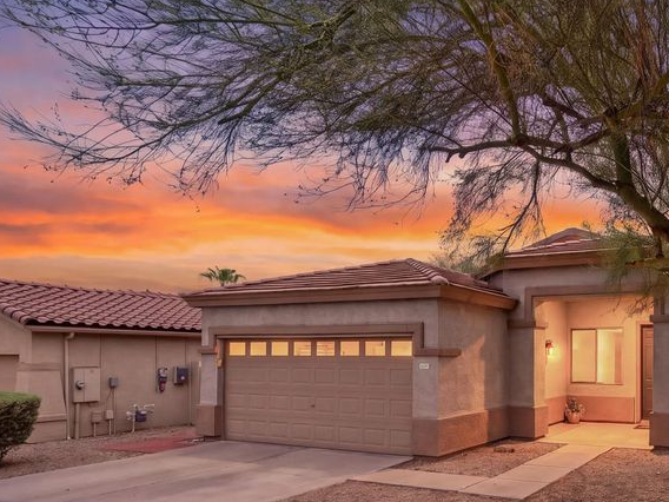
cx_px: 578
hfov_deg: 59.2
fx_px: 502
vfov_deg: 51.1
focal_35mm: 26
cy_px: 368
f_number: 8
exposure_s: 1/250
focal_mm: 10
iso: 100
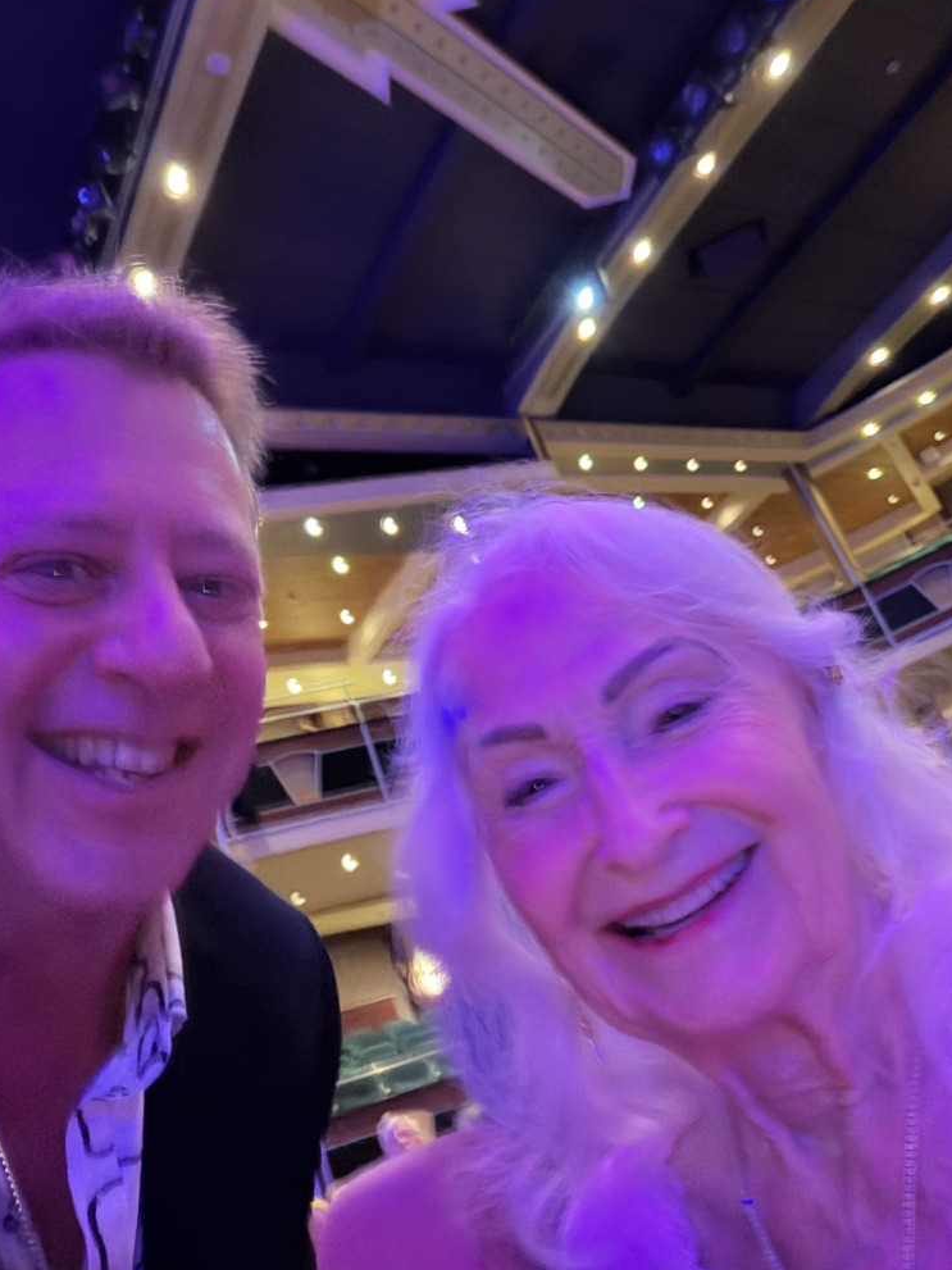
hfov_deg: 45.4
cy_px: 624
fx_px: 1137
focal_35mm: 31
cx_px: 464
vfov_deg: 58.4
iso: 1000
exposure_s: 1/15
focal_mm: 2.71
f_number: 1.9
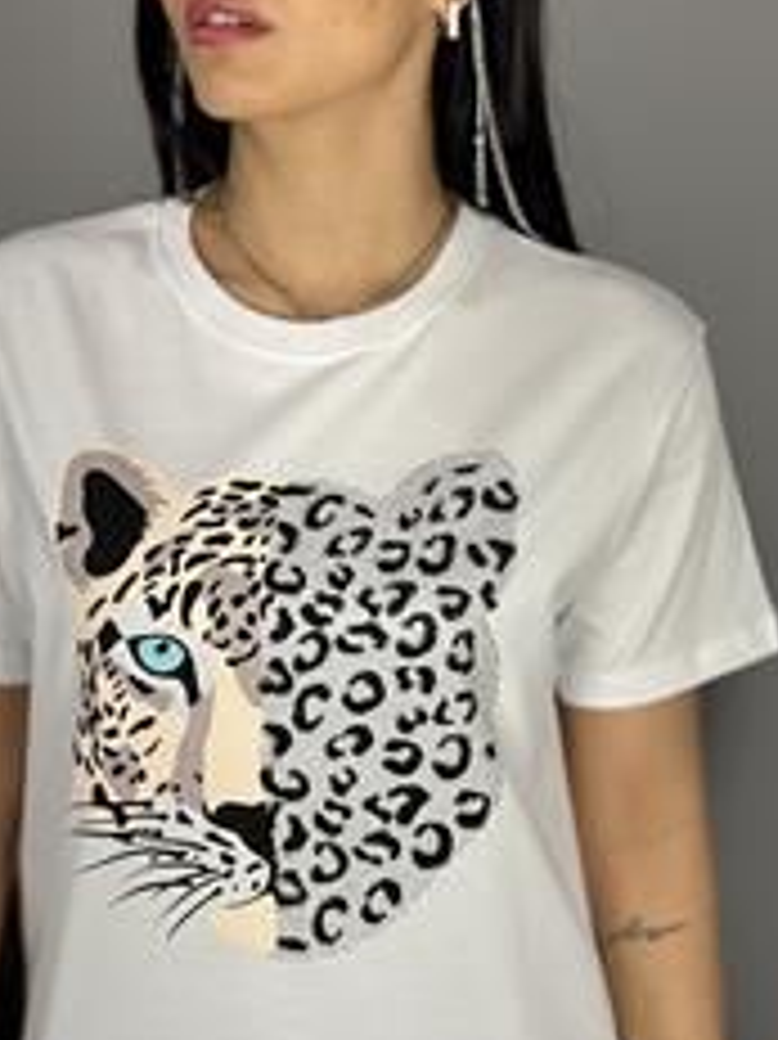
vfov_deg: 22.8
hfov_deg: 17.1
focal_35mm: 86
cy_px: 525
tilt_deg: -12.8
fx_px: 2580
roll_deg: -0.3
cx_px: 337
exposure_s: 1/197
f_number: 1.78
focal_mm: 6.86
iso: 80
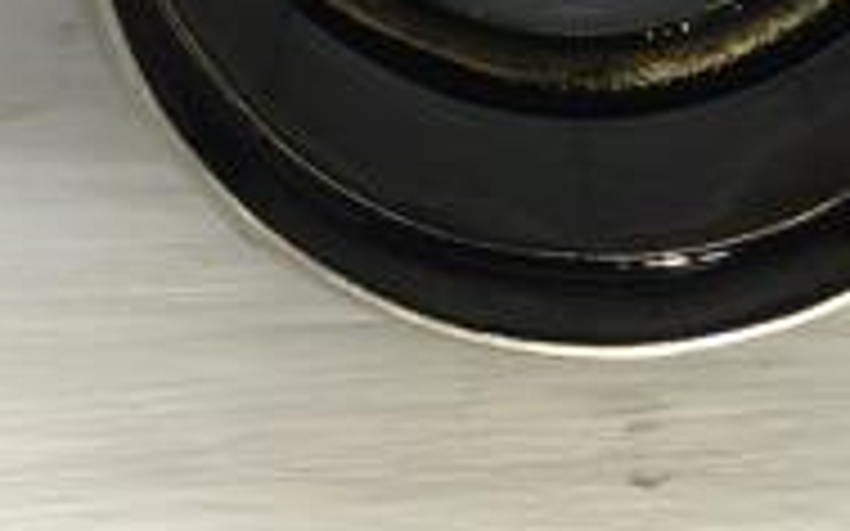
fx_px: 2408
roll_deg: -1.4
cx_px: 634
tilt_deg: -12.4
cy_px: -234
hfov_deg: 19.9
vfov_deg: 12.1
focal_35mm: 104
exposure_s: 1/458
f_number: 2.2
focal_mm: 4.15
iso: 25
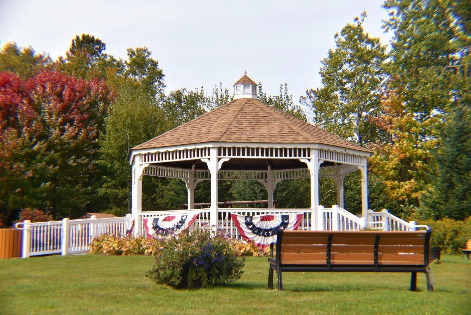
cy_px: 158
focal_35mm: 46
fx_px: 609
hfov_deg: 42.3
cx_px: 236
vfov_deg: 29.0
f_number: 8
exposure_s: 1/250
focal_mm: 31
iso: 140
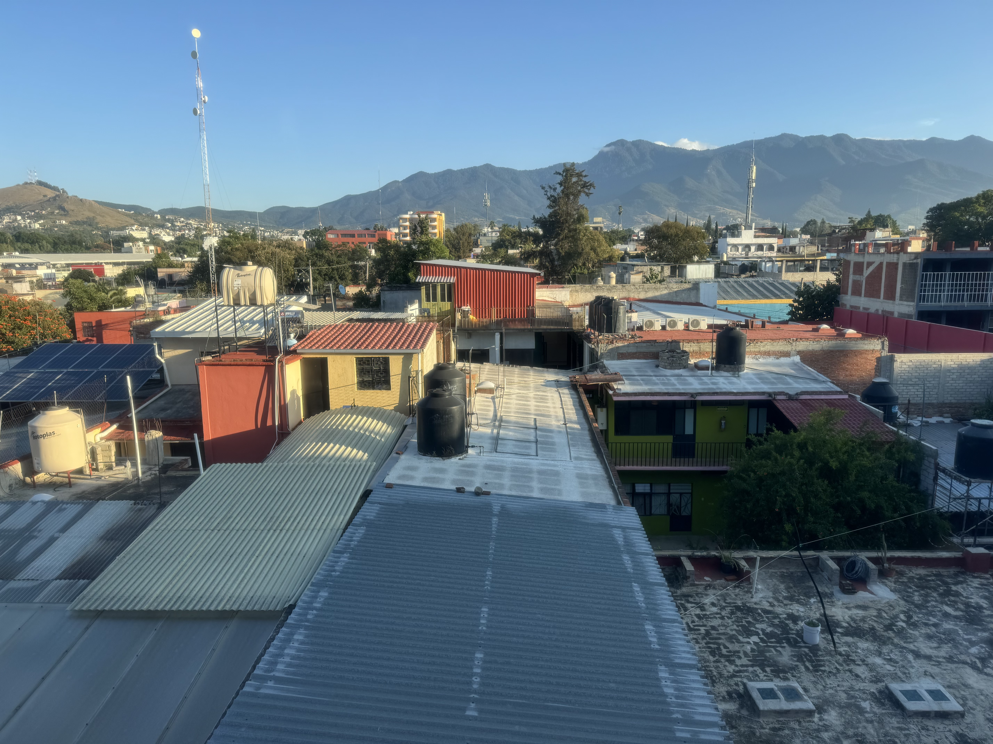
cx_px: 496
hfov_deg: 71.6
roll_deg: +0.5
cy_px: 372
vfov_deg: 56.8
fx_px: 688
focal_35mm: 24
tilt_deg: -10.4
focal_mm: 6.76
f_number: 1.78
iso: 80
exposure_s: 1/1425
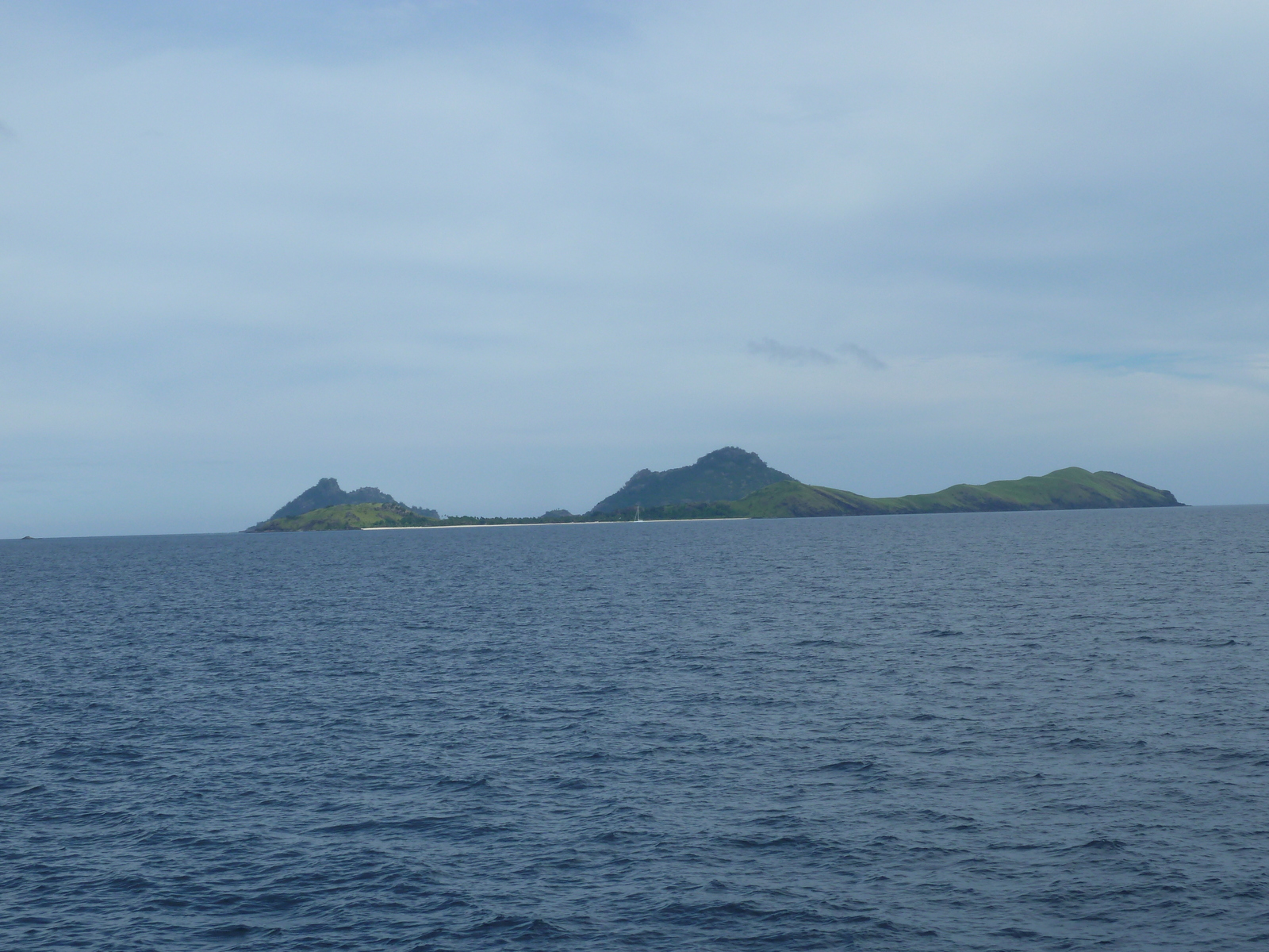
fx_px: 2163
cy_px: 476
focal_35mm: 59
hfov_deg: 32.7
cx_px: 634
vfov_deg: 24.8
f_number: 5.6
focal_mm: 9.7
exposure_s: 1/500
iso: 80
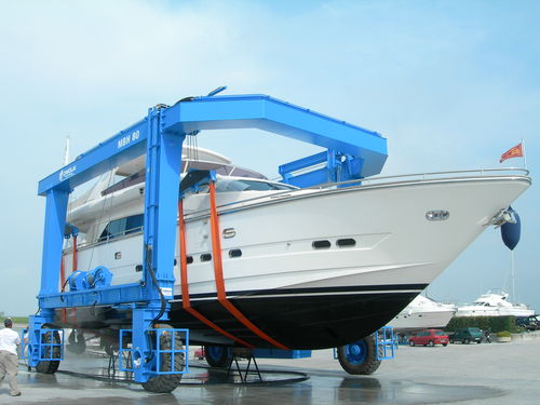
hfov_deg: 49.0
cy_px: 202
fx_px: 593
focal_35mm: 38
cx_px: 270
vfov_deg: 37.7
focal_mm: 7.8
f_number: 4.8
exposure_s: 1/399
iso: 50
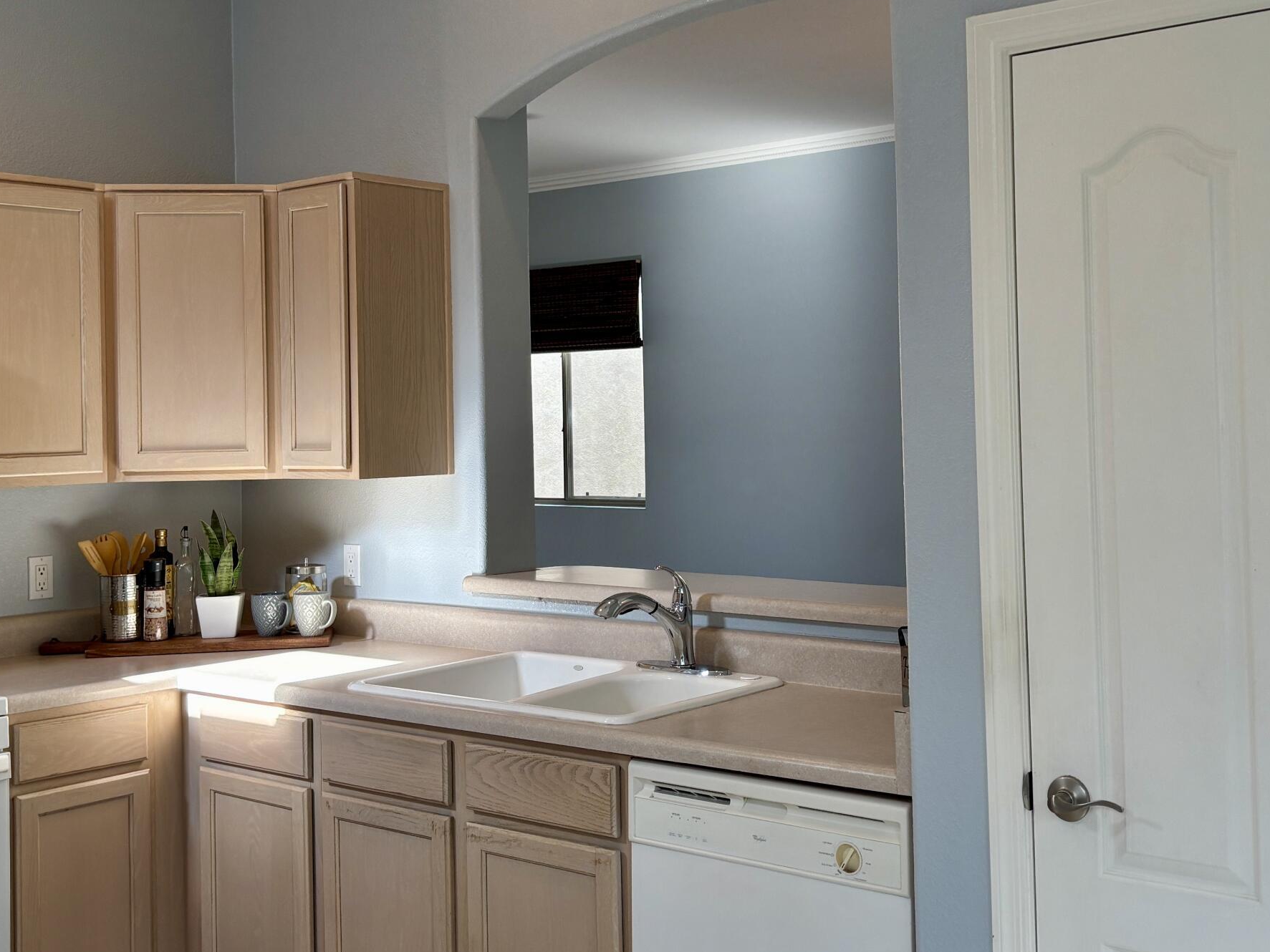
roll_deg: +0.8
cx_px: 688
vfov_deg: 32.8
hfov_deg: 42.9
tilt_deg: +0.7
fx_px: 1614
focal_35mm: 44
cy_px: 382
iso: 64
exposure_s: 1/156
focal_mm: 5.96
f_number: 1.6
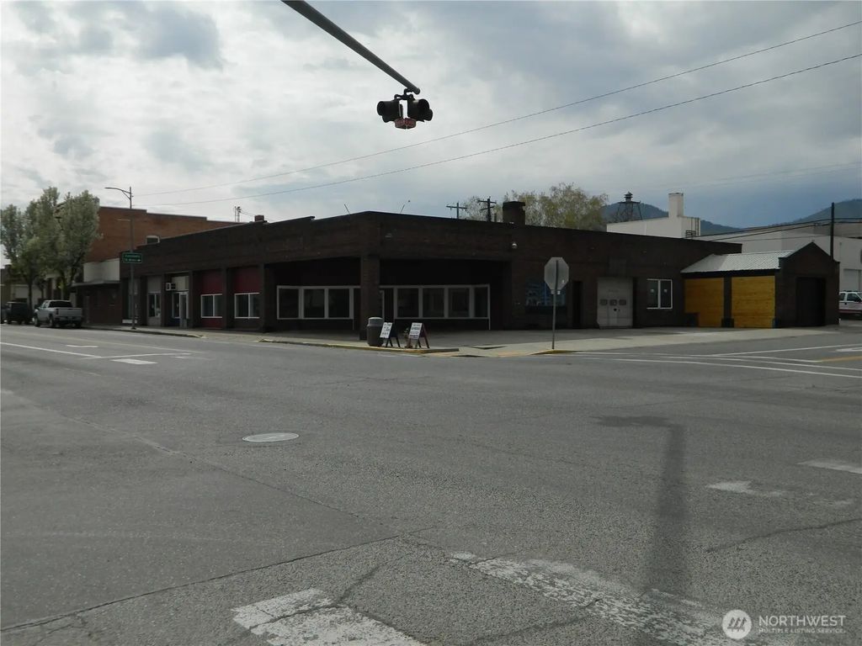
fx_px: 872
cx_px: 431
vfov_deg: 40.7
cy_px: 323
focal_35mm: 35
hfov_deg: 52.6
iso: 80
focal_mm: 6.2
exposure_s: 1/320
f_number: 9.4
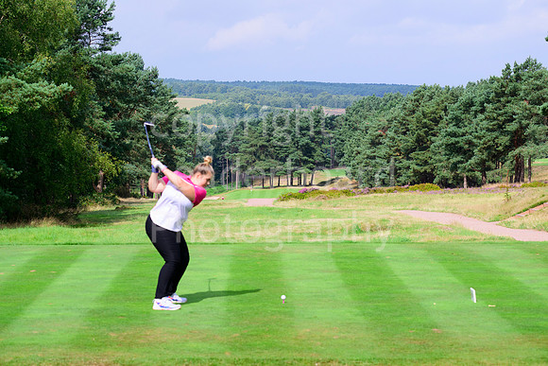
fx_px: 1523
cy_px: 183
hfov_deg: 20.4
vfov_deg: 13.7
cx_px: 274
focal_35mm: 100
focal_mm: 100
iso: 800
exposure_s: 1/2000
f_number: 7.1
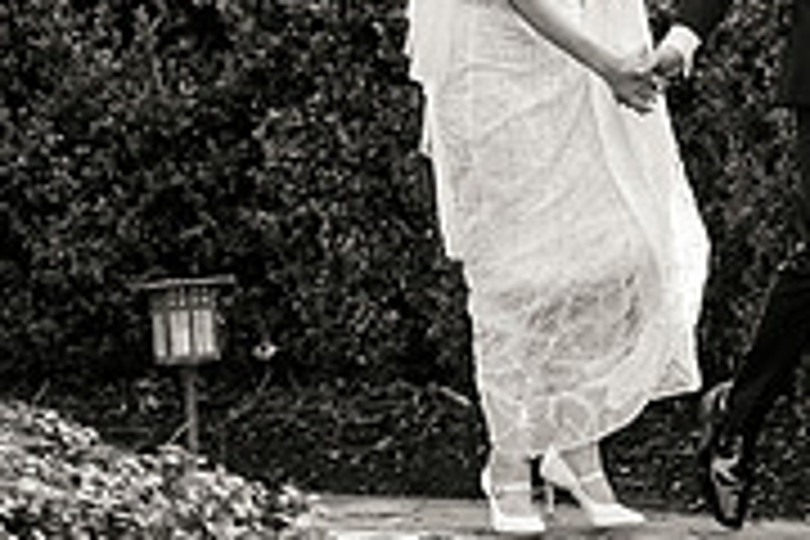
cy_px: -52
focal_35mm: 225
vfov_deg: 6.1
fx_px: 5062
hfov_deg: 9.1
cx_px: 513
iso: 800
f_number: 2.8
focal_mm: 70
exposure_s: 1/1600
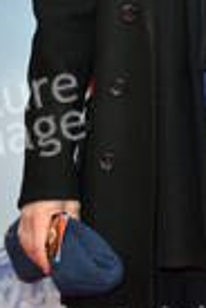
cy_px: 16
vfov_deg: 7.7
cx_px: 215
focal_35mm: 267
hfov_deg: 5.1
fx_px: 2292
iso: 640
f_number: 5.6
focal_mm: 92
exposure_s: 1/200
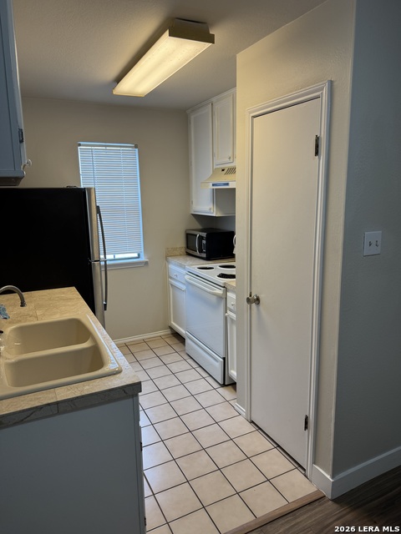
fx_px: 371
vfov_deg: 71.6
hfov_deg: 56.8
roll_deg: +2.0
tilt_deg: -12.2
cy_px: 267
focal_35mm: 24
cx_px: 200
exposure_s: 1/120
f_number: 1.78
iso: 100
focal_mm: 6.76
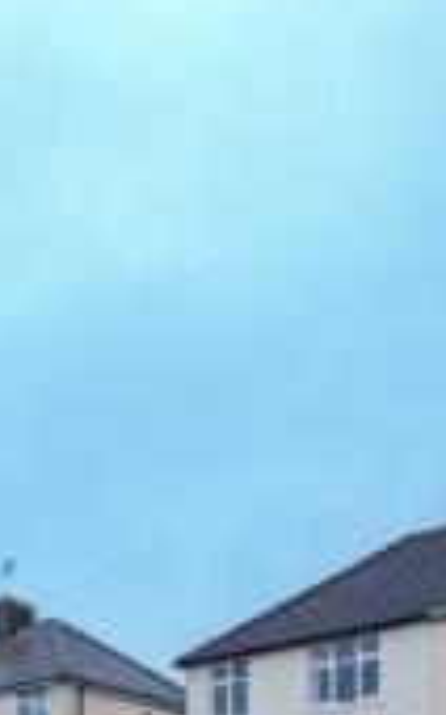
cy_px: 864
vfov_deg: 34.1
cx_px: -8
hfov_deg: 25.9
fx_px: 916
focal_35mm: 47
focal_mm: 1.95
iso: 42
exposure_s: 1/305
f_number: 2.2
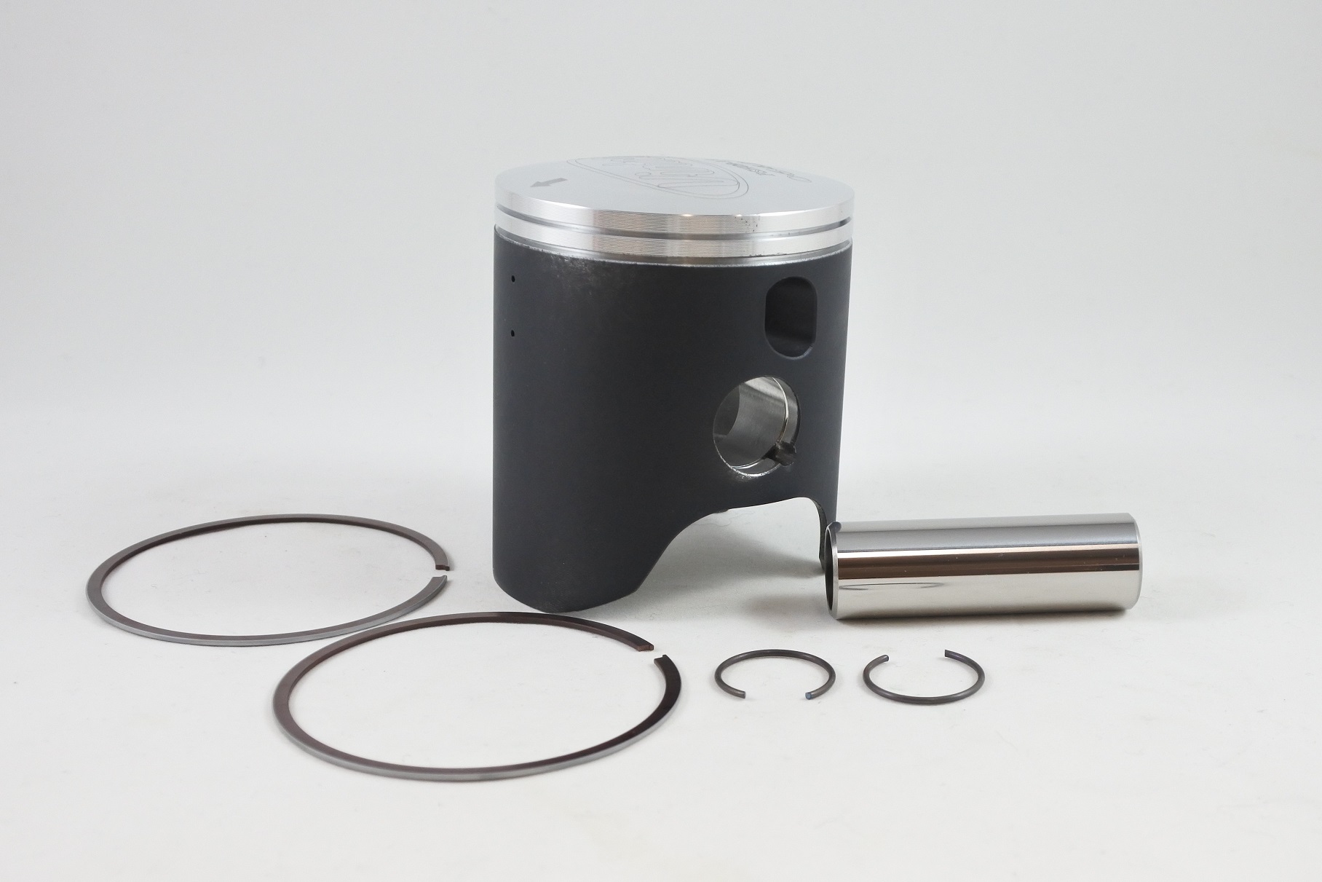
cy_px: 441
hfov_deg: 47.4
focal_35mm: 41
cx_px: 661
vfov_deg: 32.6
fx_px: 1506
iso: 450
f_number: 4.2
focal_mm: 15.3
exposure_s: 1/125
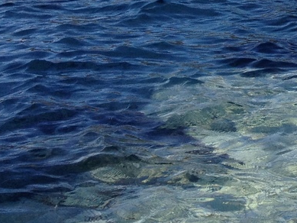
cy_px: -183
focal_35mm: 144
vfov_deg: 9.8
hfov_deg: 12.7
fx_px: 1236
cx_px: 502
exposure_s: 1/1042
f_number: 2.4
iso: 64
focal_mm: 4.28
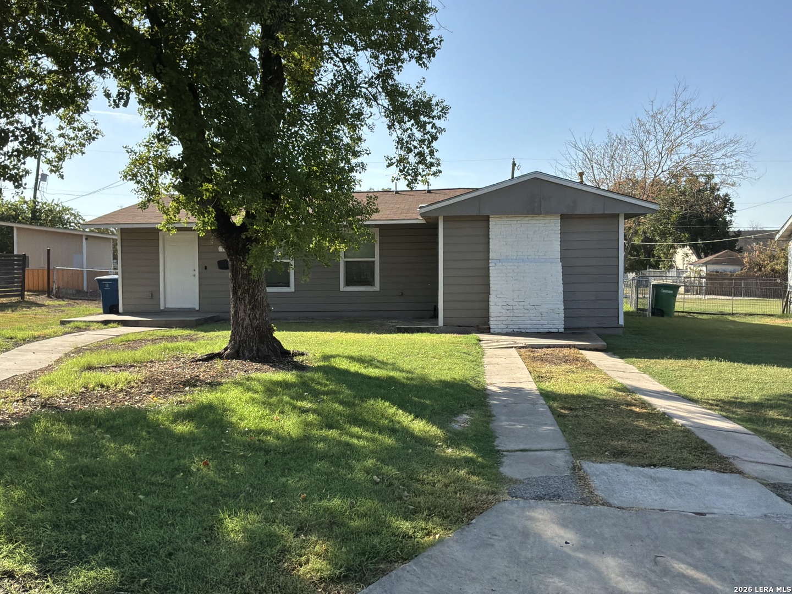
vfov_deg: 49.7
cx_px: 396
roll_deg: +0.3
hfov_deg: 63.4
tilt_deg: -3.0
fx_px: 641
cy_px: 297
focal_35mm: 28
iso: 160
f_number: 1.8
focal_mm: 3
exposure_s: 1/5814
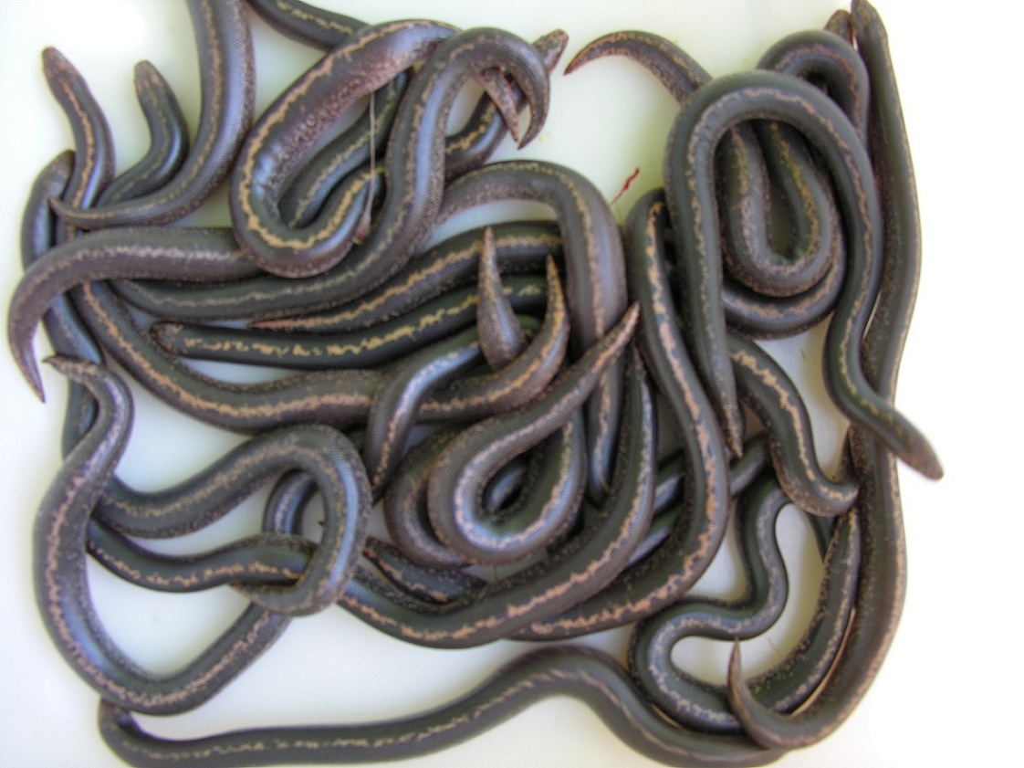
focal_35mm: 35
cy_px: 384
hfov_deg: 52.6
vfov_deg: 40.7
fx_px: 1035
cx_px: 512
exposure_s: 1/30.2
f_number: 2.8
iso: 50
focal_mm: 8.9
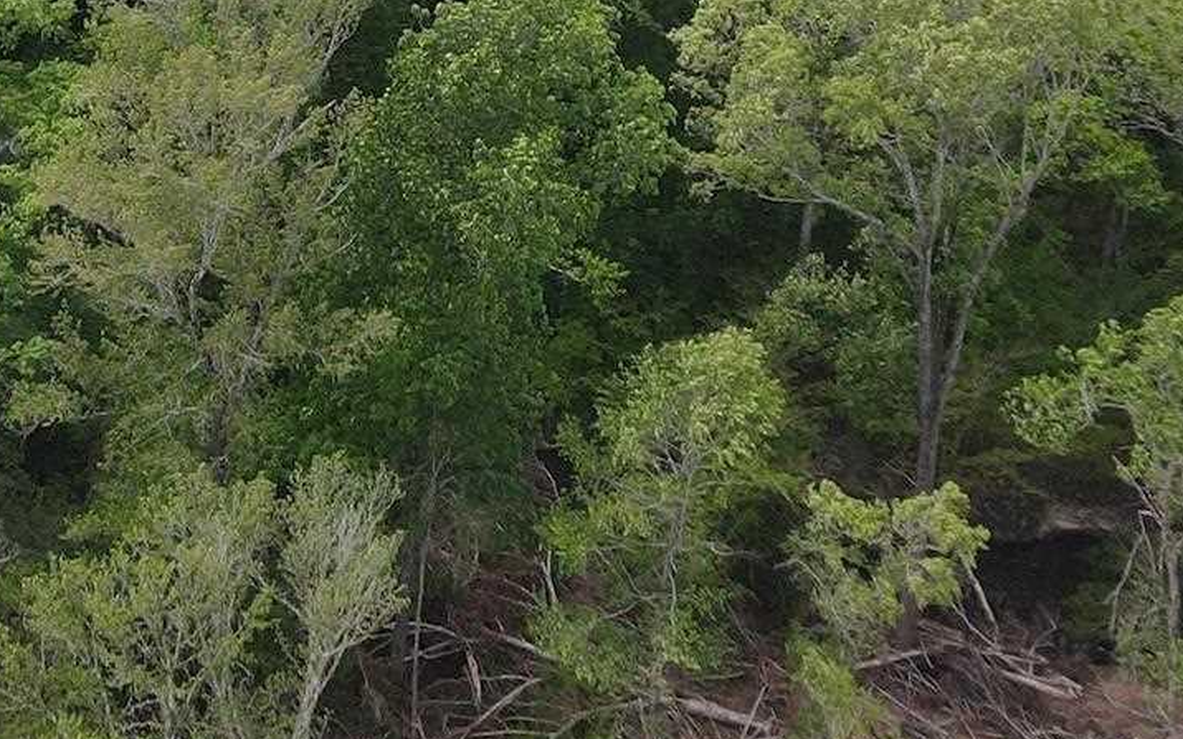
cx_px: 137
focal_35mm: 91
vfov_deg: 13.8
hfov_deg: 22.3
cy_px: -218
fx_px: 2933
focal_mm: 4.5
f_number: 2.8
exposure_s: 1/15
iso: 110
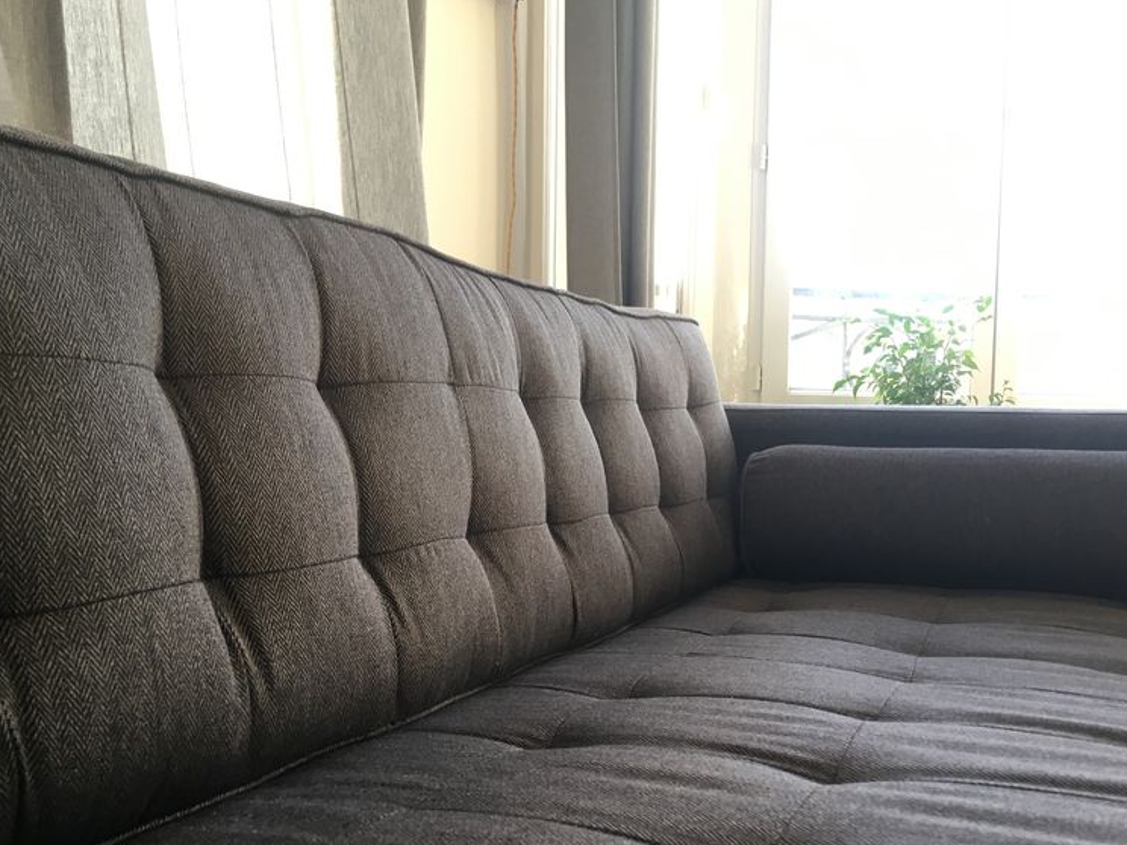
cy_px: 492
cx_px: 595
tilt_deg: -4.0
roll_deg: -0.4
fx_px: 1270
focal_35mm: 39
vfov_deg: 36.7
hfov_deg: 47.8
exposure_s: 1/33
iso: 32
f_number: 2.2
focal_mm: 4.15
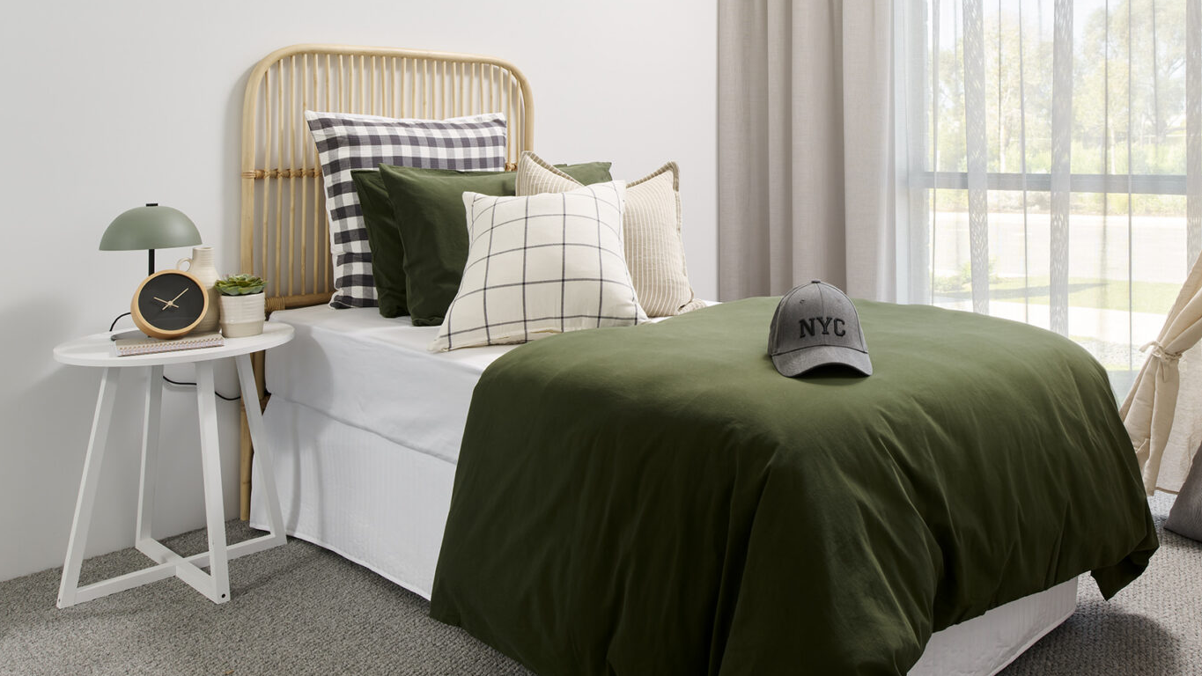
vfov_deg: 34.6
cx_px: 736
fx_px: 1052
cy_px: 139
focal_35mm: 33
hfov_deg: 58.9
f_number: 9.5
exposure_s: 1/6
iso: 160
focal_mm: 21
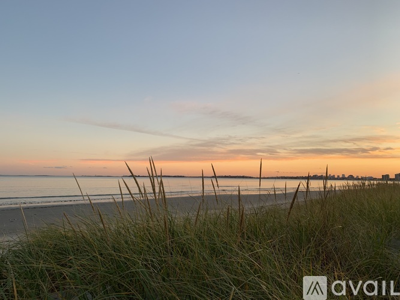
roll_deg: -0.9
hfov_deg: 67.3
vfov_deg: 53.0
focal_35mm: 26
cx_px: 200
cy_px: 150
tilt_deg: +3.9
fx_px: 300
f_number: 1.8
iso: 40
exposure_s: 1/122
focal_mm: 4.25
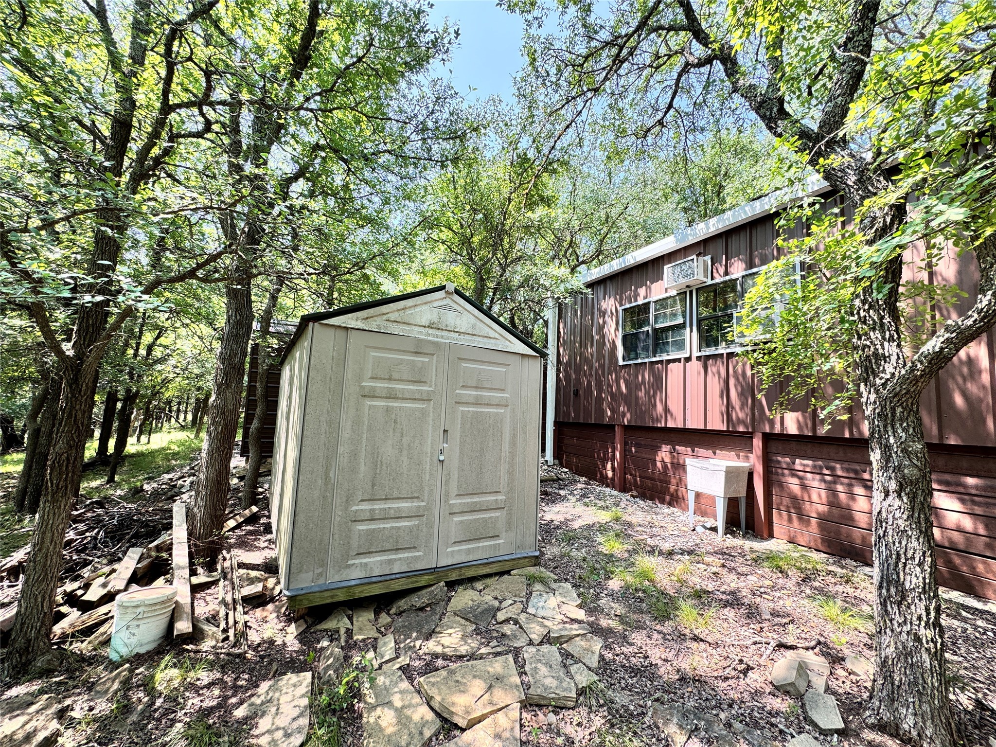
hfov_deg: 102.1
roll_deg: -3.2
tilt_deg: +6.3
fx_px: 403
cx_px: 498
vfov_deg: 85.7
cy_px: 374
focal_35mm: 14
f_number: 2.2
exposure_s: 1/178
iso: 40
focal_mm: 2.22
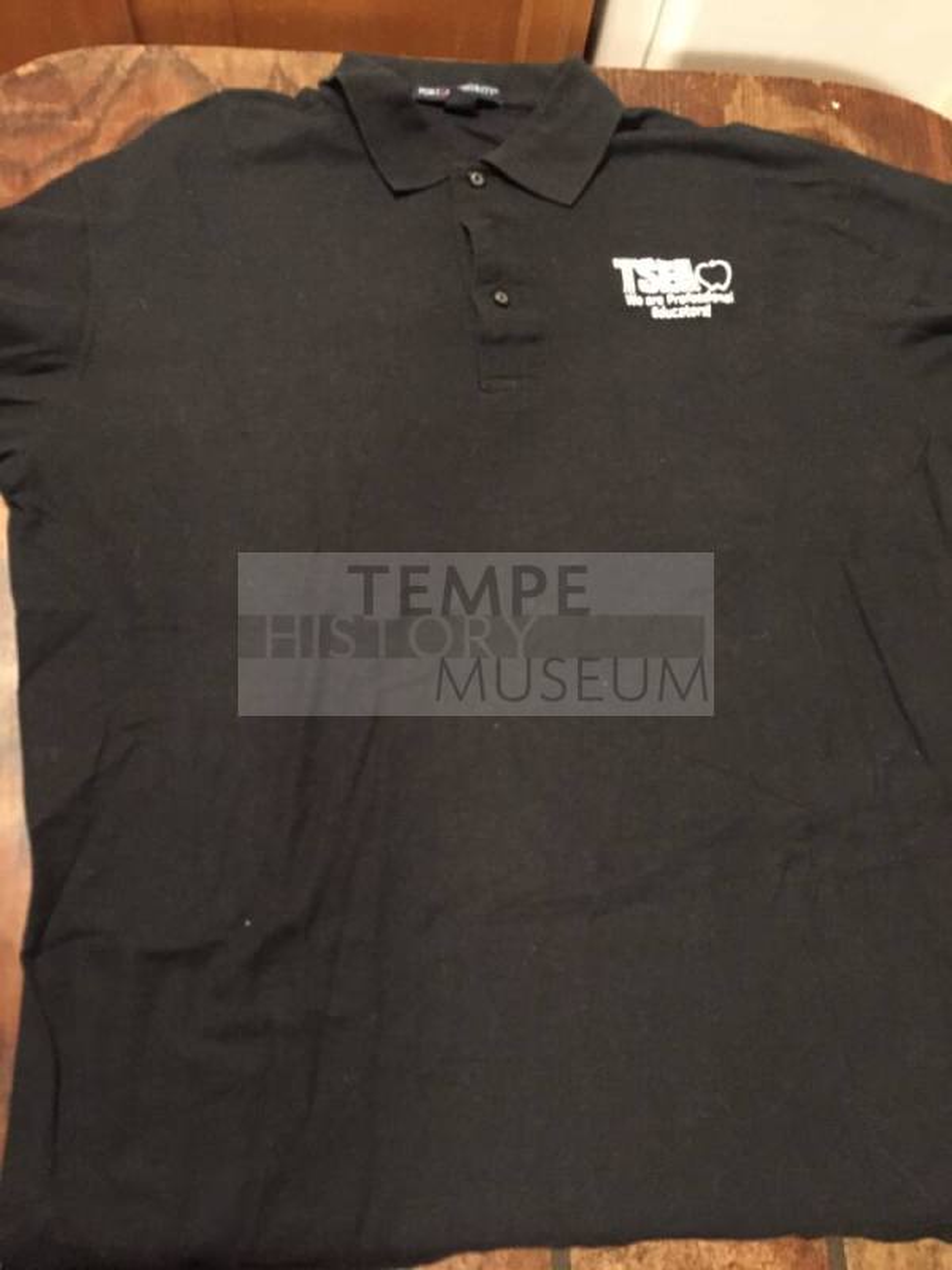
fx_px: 1063
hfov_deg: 48.2
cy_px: 635
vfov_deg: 61.7
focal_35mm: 29
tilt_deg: -68.3
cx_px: 476
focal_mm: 4.15
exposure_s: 1/15
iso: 800
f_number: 2.2
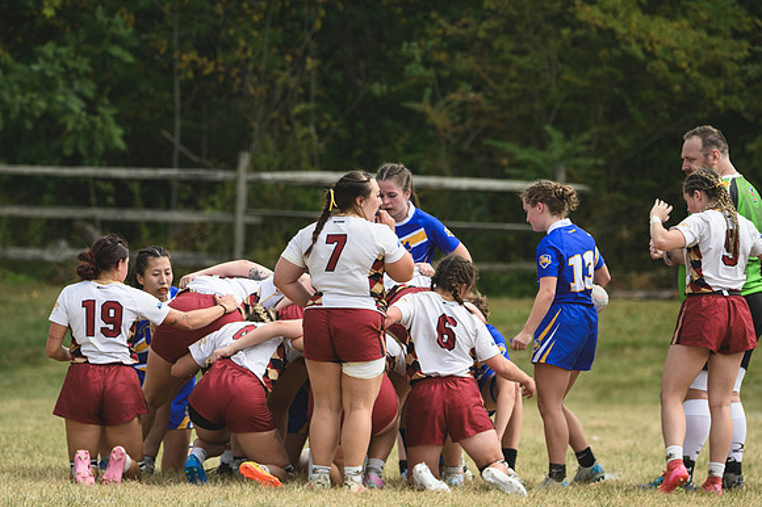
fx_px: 13327
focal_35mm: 630
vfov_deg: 2.2
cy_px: 254
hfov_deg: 3.3
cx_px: 381
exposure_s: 1/1000
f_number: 6
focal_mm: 420
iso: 400
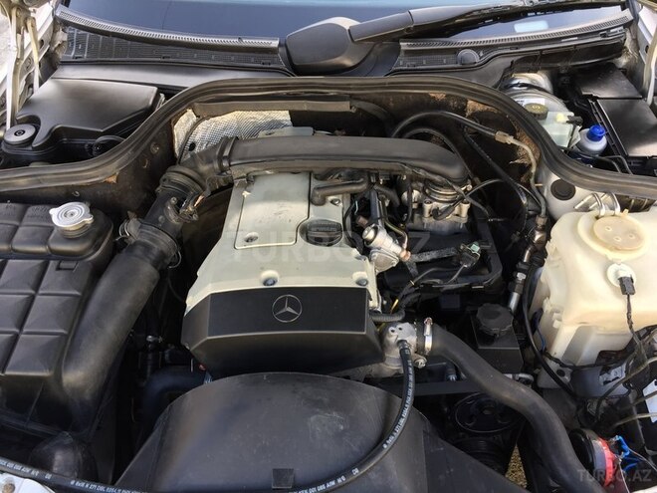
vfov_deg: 48.2
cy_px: 246
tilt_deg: -41.8
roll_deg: -1.7
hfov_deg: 61.7
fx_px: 550
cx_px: 328
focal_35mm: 29
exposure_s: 1/50
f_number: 2.2
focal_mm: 4.15
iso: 32
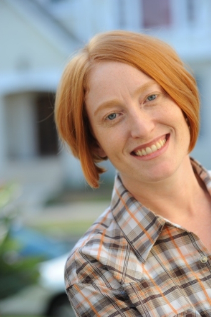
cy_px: 158
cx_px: 106
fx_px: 924
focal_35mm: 105
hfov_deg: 13.0
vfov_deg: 19.5
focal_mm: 105
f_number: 3.5
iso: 200
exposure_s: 1/500
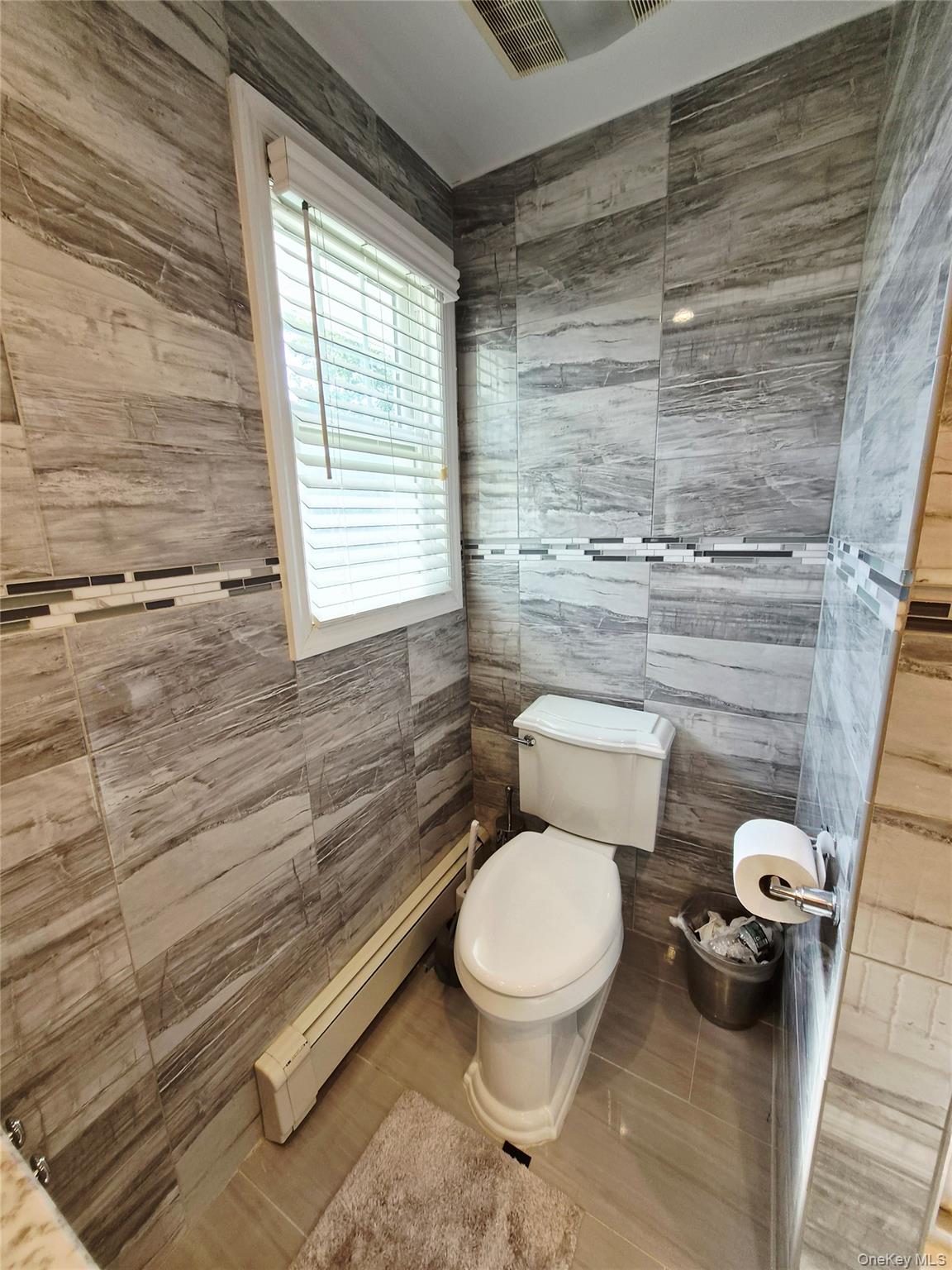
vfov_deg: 106.2
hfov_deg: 89.9
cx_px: 476
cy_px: 635
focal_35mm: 13
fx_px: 477
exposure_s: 1/60.2
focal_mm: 1.7
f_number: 2.2
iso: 40
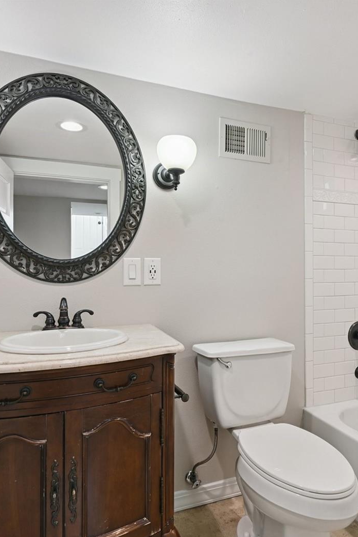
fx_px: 343
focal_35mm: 23
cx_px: 200
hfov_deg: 55.0
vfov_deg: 76.1
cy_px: 273
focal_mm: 15
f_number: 10
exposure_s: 1/25
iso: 400
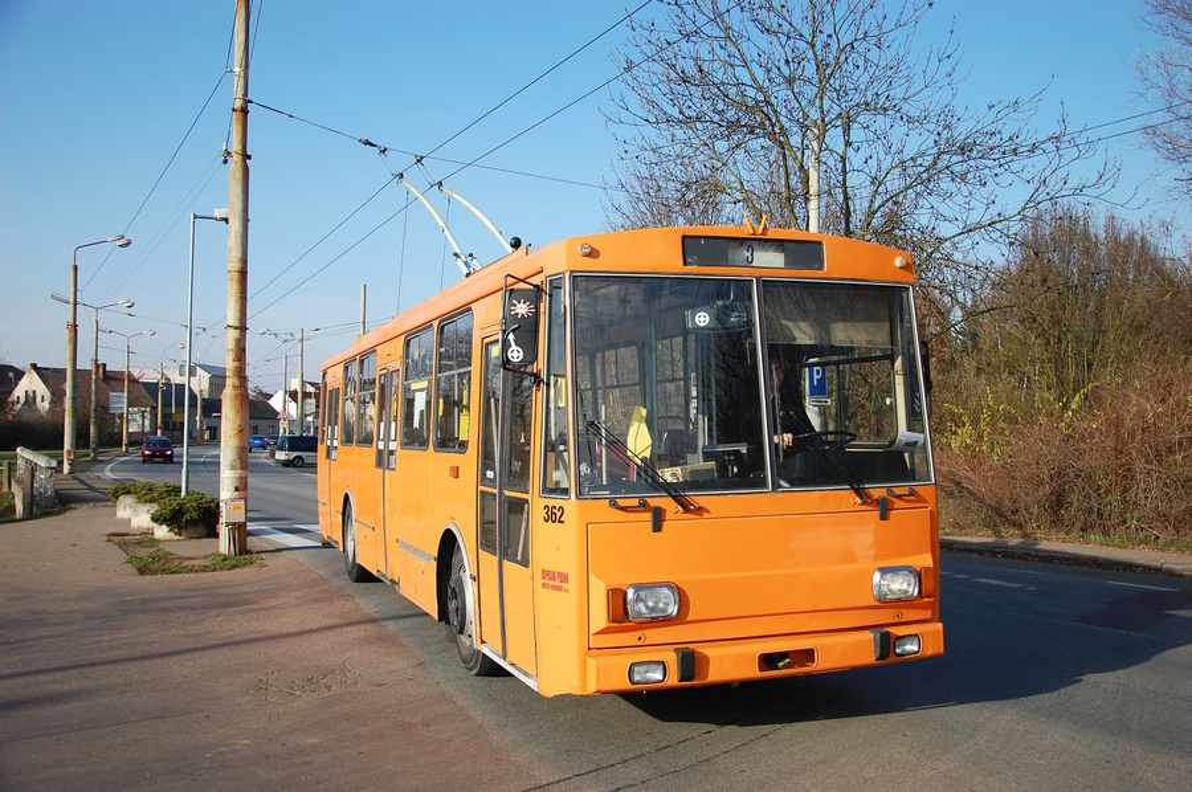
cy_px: 396
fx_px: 1191
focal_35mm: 36
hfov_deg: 53.2
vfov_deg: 36.8
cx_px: 596
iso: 200
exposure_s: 1/1000
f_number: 4
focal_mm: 24
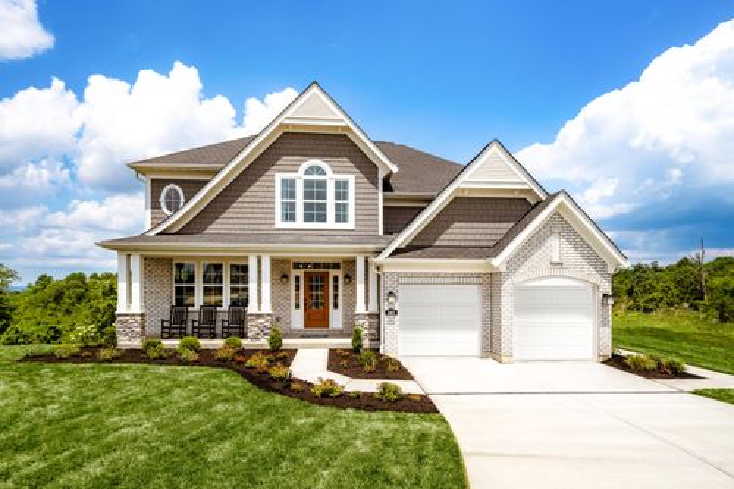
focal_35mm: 14
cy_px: 244
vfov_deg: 81.2
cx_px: 367
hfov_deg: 104.3
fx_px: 285
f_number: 11
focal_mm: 14
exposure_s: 1/125
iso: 100
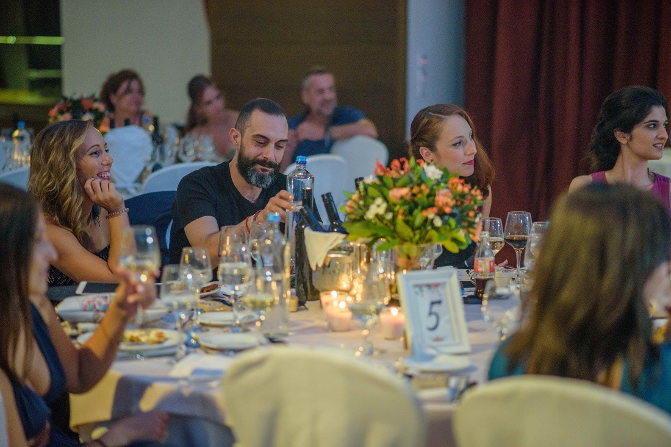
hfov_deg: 23.9
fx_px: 1585
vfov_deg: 16.1
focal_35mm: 85
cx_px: 336
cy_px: 224
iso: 1600
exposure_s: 1/200
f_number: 1.8
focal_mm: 85
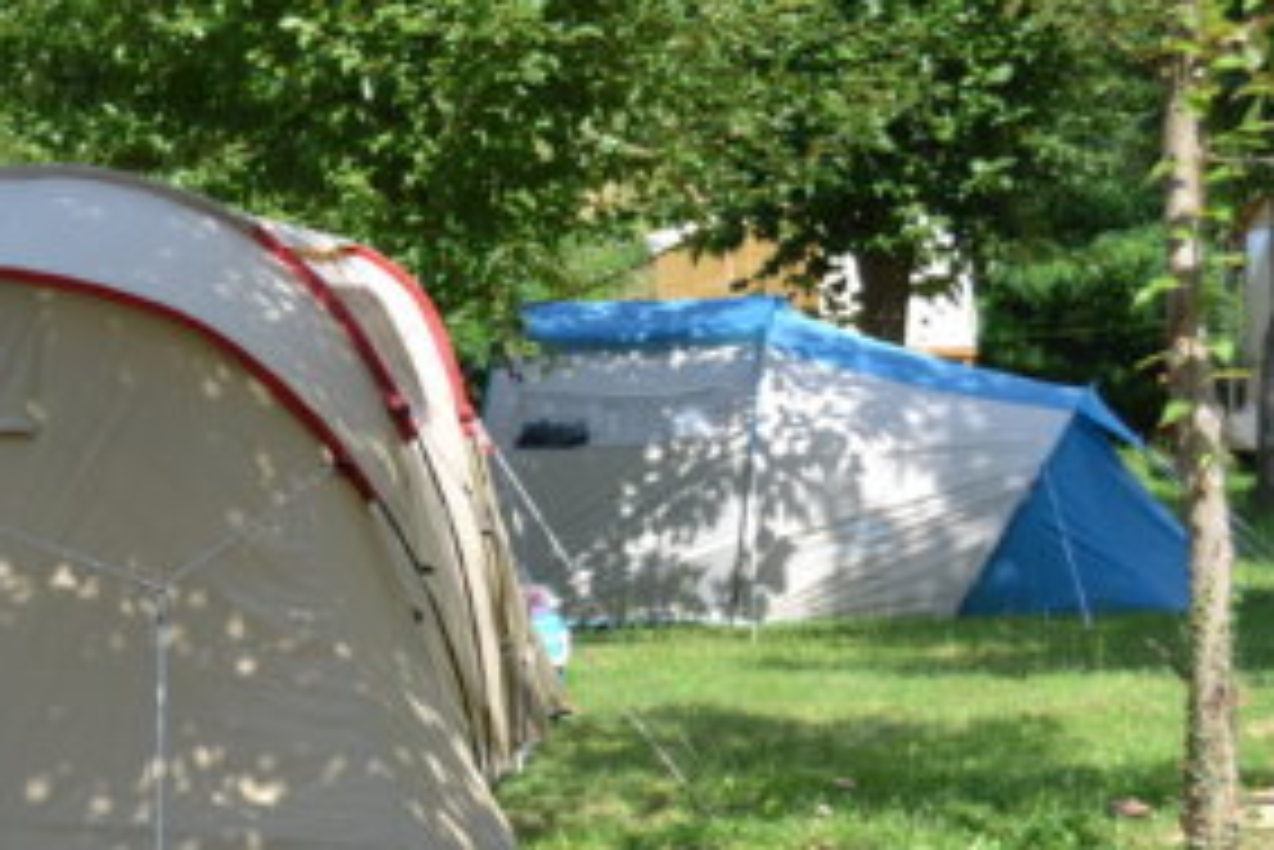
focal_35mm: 103
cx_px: 18
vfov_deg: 13.3
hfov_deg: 19.3
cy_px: 447
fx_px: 3647
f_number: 6.3
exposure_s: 1/160
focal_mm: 34
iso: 100
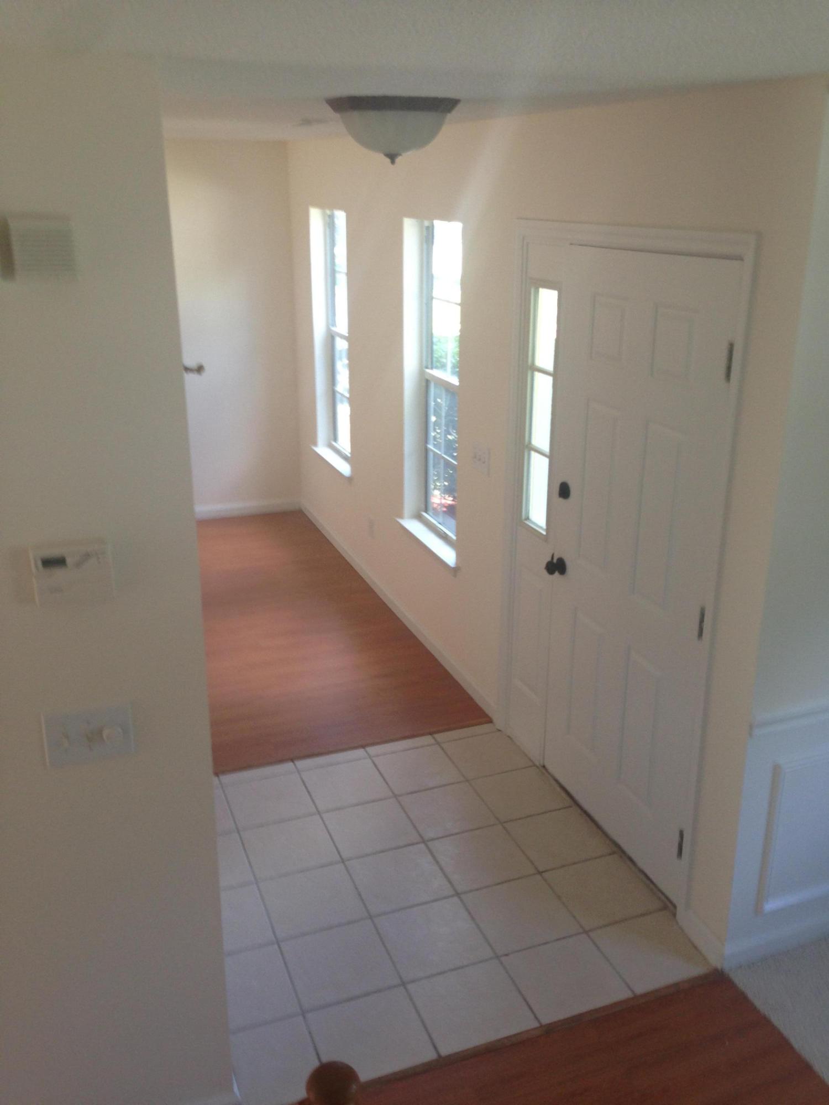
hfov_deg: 42.9
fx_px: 1054
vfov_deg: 55.4
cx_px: 414
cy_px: 552
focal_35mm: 33
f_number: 2.4
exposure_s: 1/40
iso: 64
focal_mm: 4.13
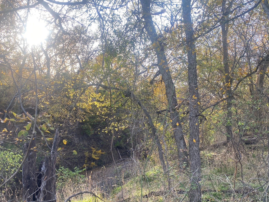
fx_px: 241
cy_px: 111
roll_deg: -1.5
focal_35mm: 31
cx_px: 130
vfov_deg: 45.4
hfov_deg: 58.3
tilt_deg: +0.6
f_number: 1.8
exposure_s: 1/186
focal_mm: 4.25
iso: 32
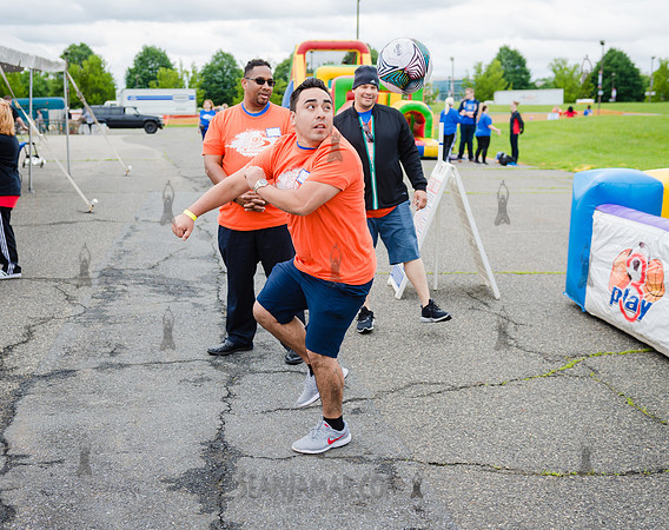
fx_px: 891
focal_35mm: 45
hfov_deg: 41.1
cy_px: 282
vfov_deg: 33.1
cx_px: 289
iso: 200
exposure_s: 1/640
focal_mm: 38
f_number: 3.5
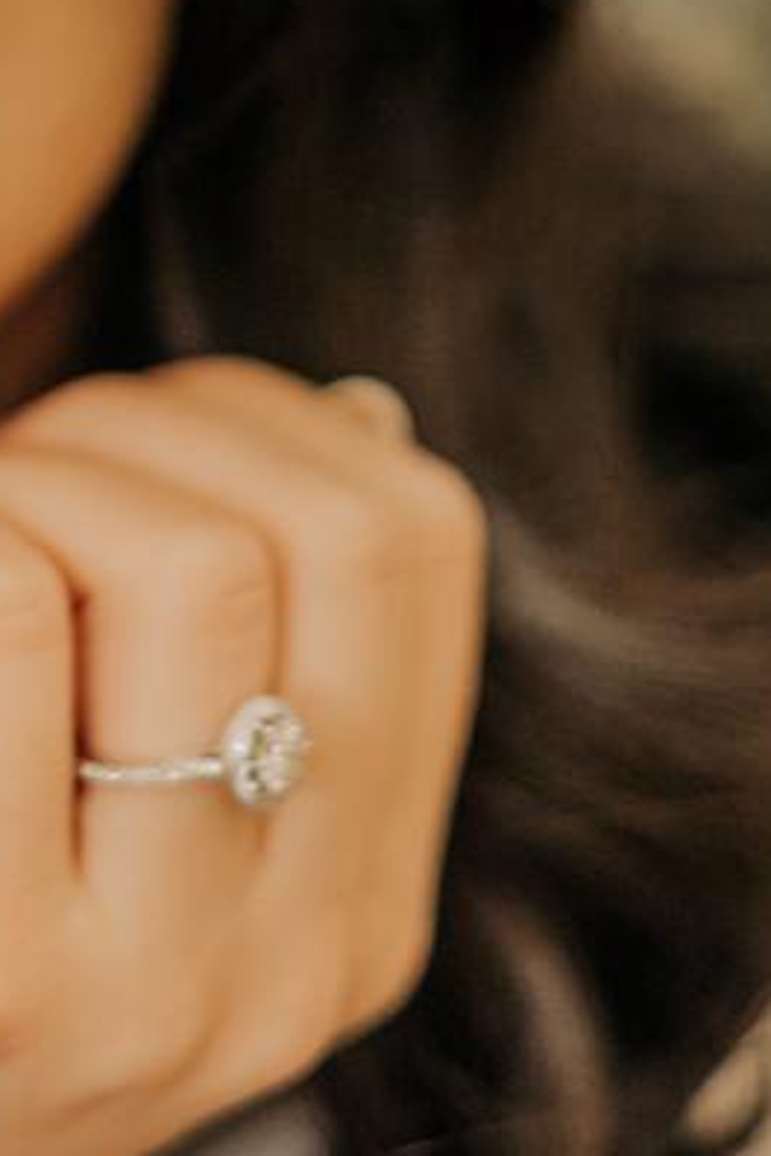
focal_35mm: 190
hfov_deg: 7.2
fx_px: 6098
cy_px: -97
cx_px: -261
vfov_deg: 10.7
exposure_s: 1/80
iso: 160
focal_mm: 50
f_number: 1.8
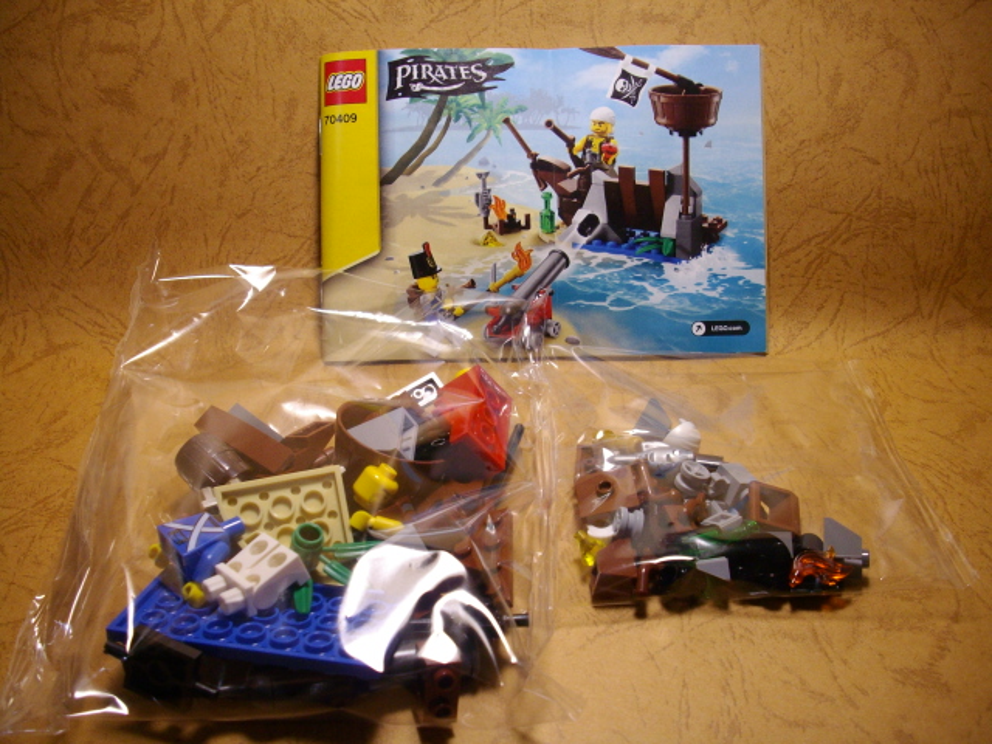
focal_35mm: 37
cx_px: 496
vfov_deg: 38.7
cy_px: 372
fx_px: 1060
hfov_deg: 50.1
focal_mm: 6.2
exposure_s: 1/60
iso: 160
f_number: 2.8
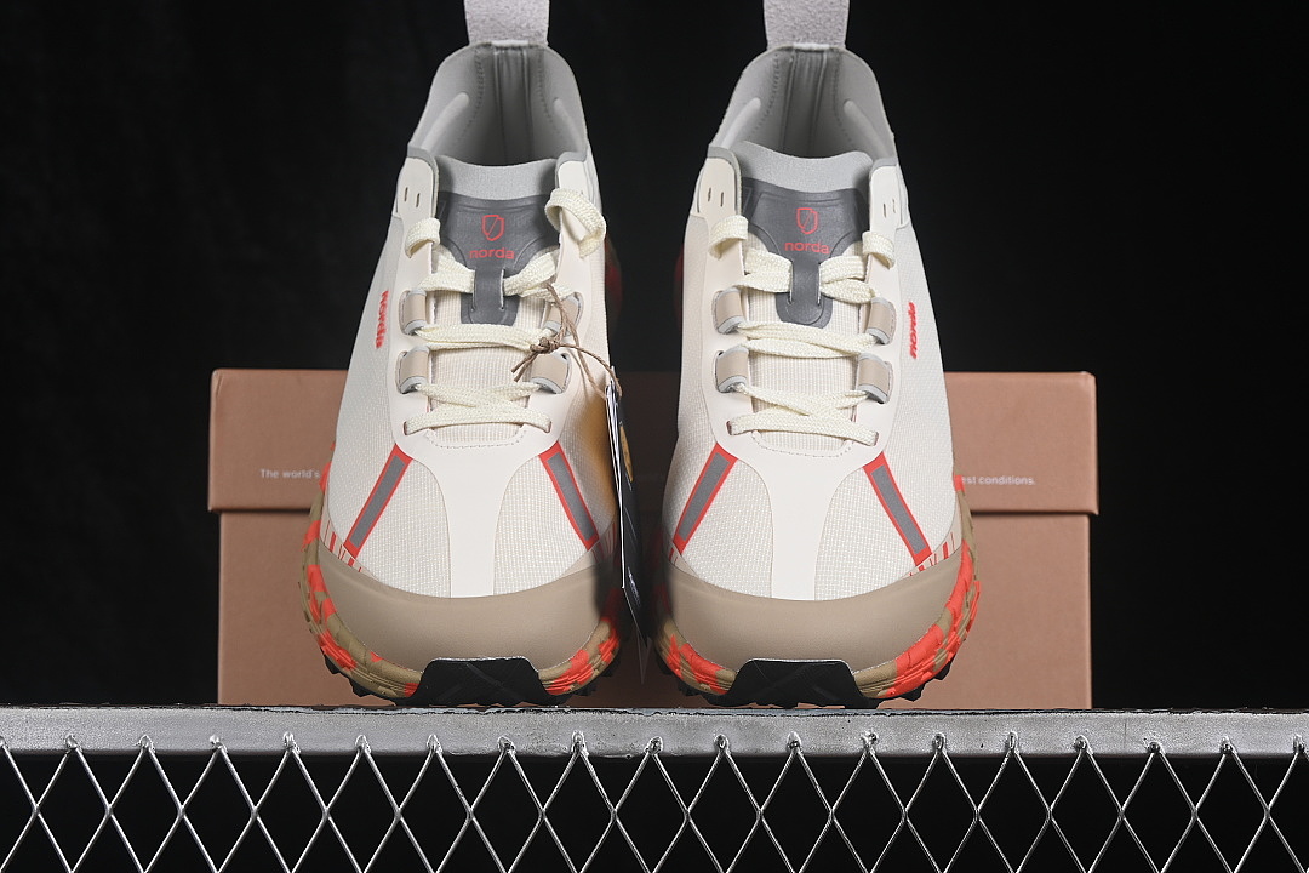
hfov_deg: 27.0
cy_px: 436
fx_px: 2727
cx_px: 654
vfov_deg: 18.2
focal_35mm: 75
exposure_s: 1/80
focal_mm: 50
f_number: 8
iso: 160
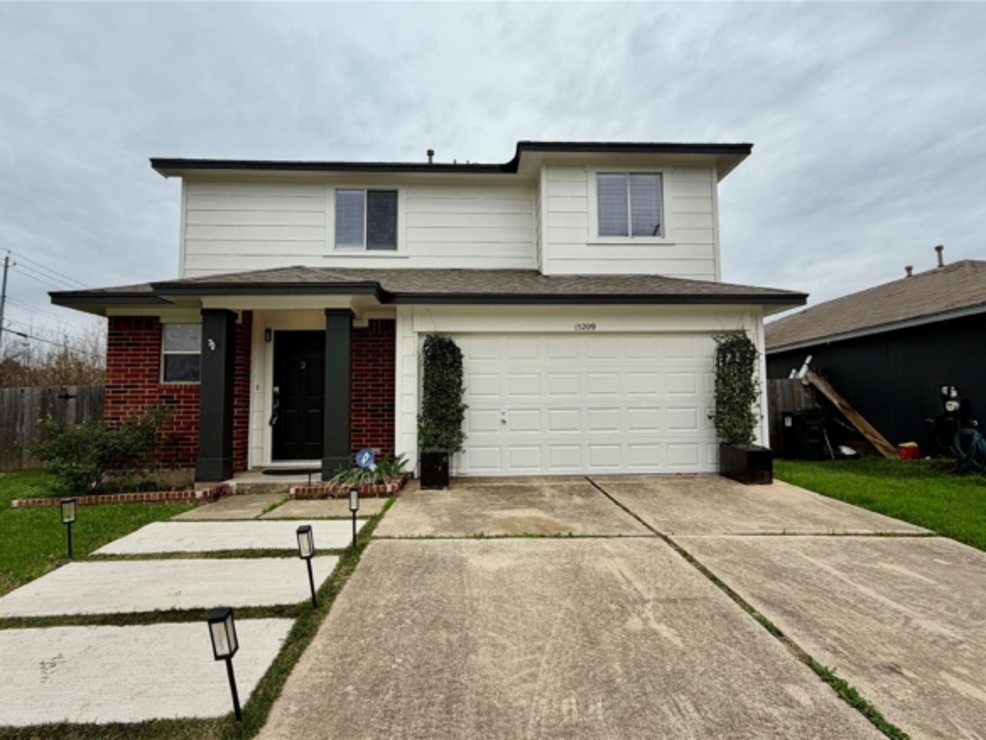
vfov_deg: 85.7
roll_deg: -0.1
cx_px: 493
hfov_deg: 102.1
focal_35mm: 14
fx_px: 399
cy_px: 370
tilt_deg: +4.5
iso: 40
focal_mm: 2.22
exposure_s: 1/574
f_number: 2.2
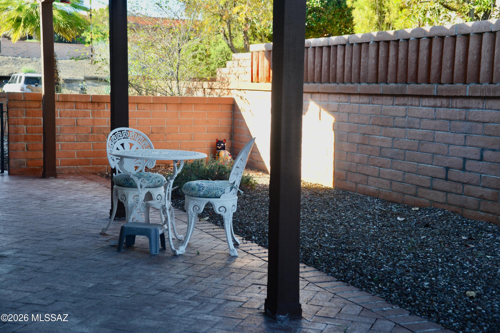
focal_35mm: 55
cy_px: 166
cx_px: 250
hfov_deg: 36.2
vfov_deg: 24.6
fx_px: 764
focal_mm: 55
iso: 200
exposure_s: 1/100
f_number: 9
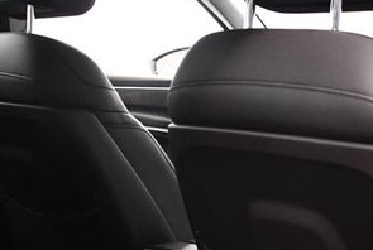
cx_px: 235
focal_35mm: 78
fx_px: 810
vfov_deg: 17.6
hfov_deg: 25.9
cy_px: 134
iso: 3200
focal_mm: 18
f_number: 3.5
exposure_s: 1/100
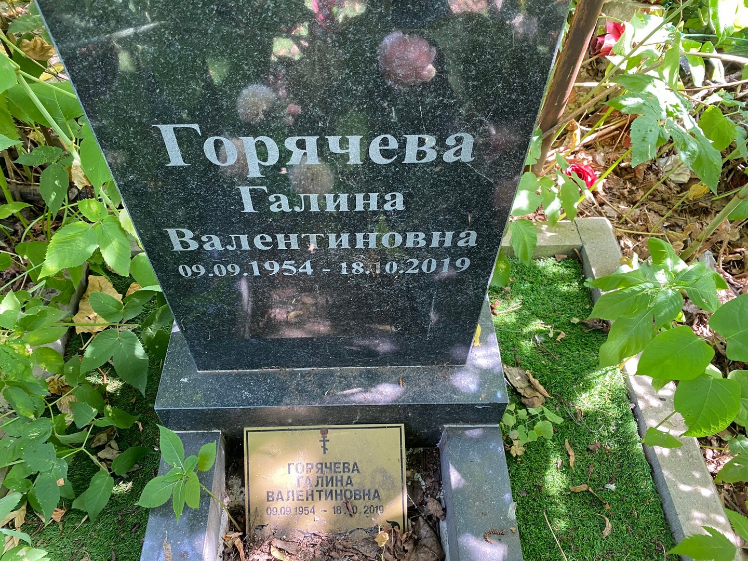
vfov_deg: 53.1
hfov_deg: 67.3
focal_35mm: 26
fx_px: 562
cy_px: 280
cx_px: 374
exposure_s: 1/85
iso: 125
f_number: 1.8
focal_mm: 4.25
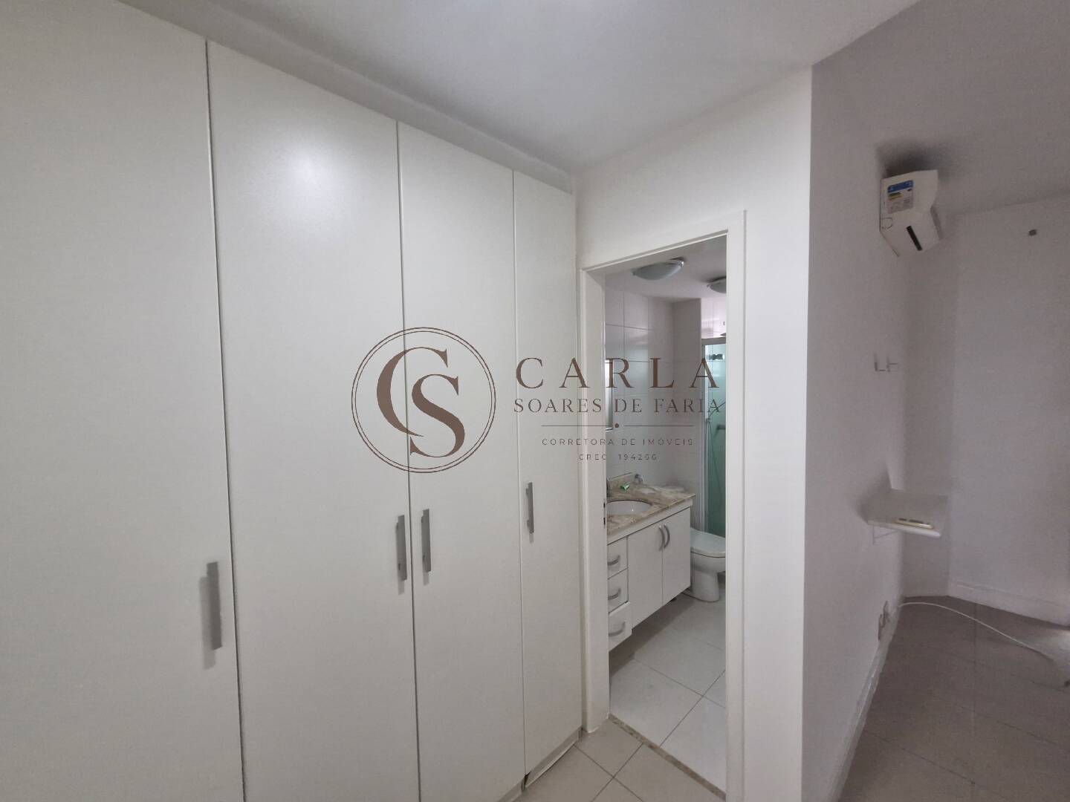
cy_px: 401
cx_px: 535
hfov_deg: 106.2
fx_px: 402
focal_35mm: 13
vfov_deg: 89.9
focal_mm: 1.74
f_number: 2.2
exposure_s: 1/60
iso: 400
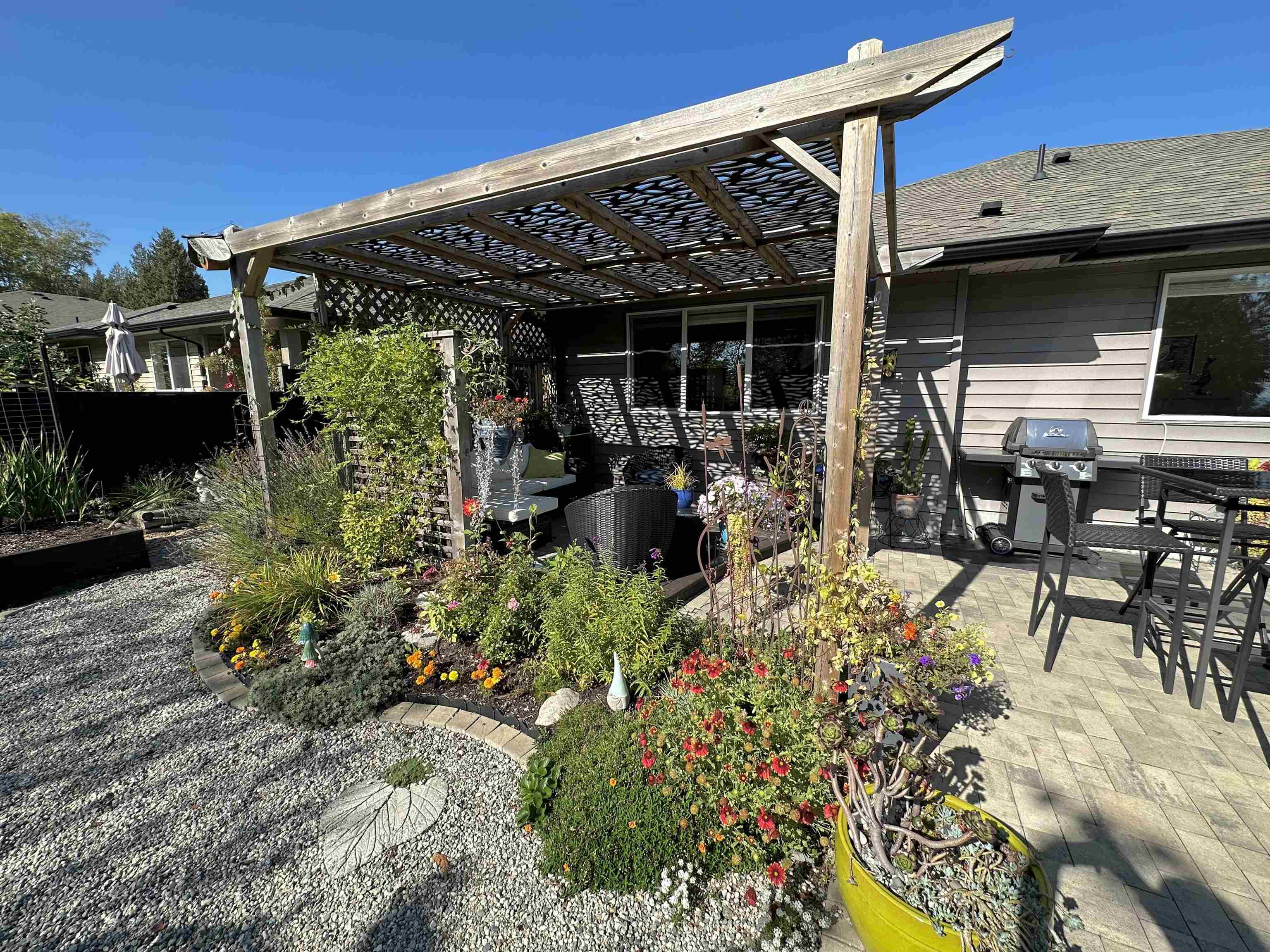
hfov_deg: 102.1
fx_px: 514
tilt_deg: -10.1
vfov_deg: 85.7
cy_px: 476
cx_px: 635
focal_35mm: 14
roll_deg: -0.4
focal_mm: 2.22
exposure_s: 1/868
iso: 40
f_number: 2.2
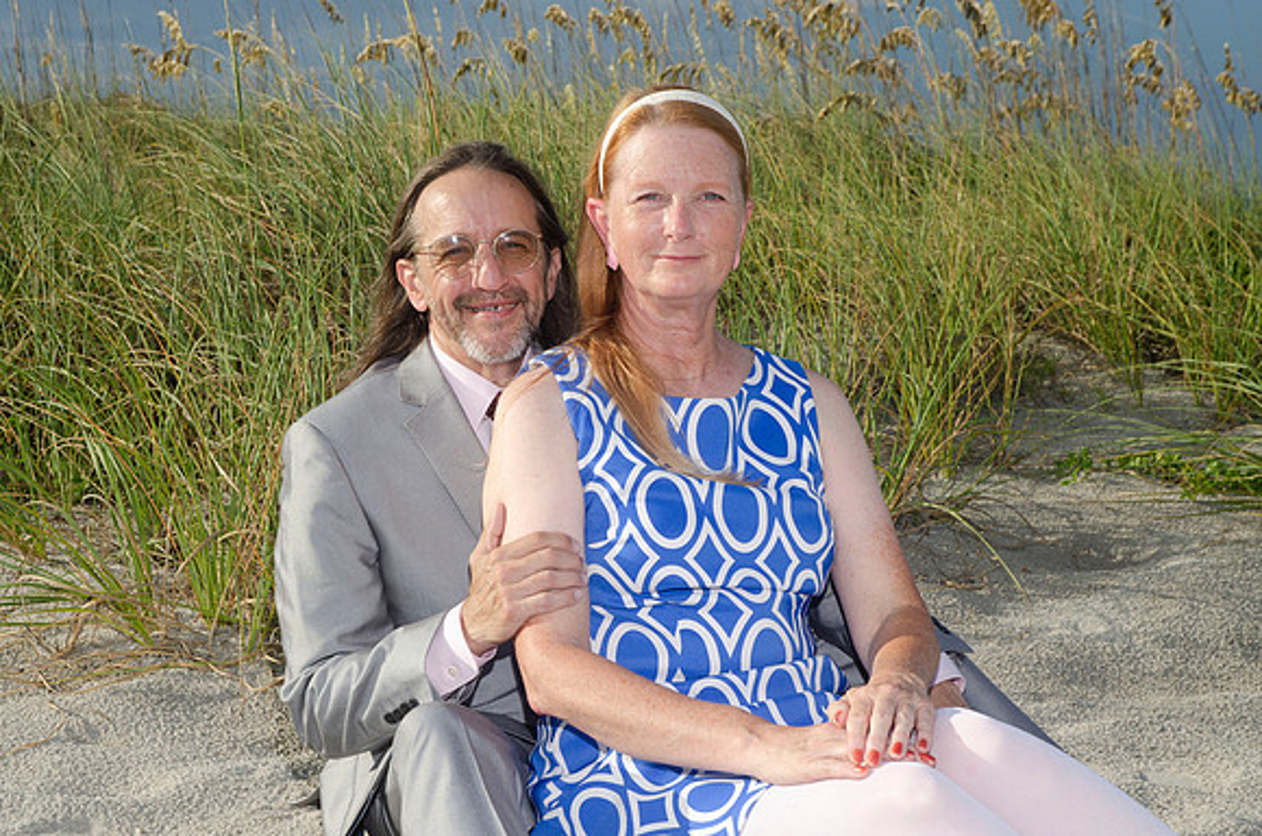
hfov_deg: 28.1
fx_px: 2518
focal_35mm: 72
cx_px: 631
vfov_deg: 18.8
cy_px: 418
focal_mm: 48
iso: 100
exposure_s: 1/250
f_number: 10
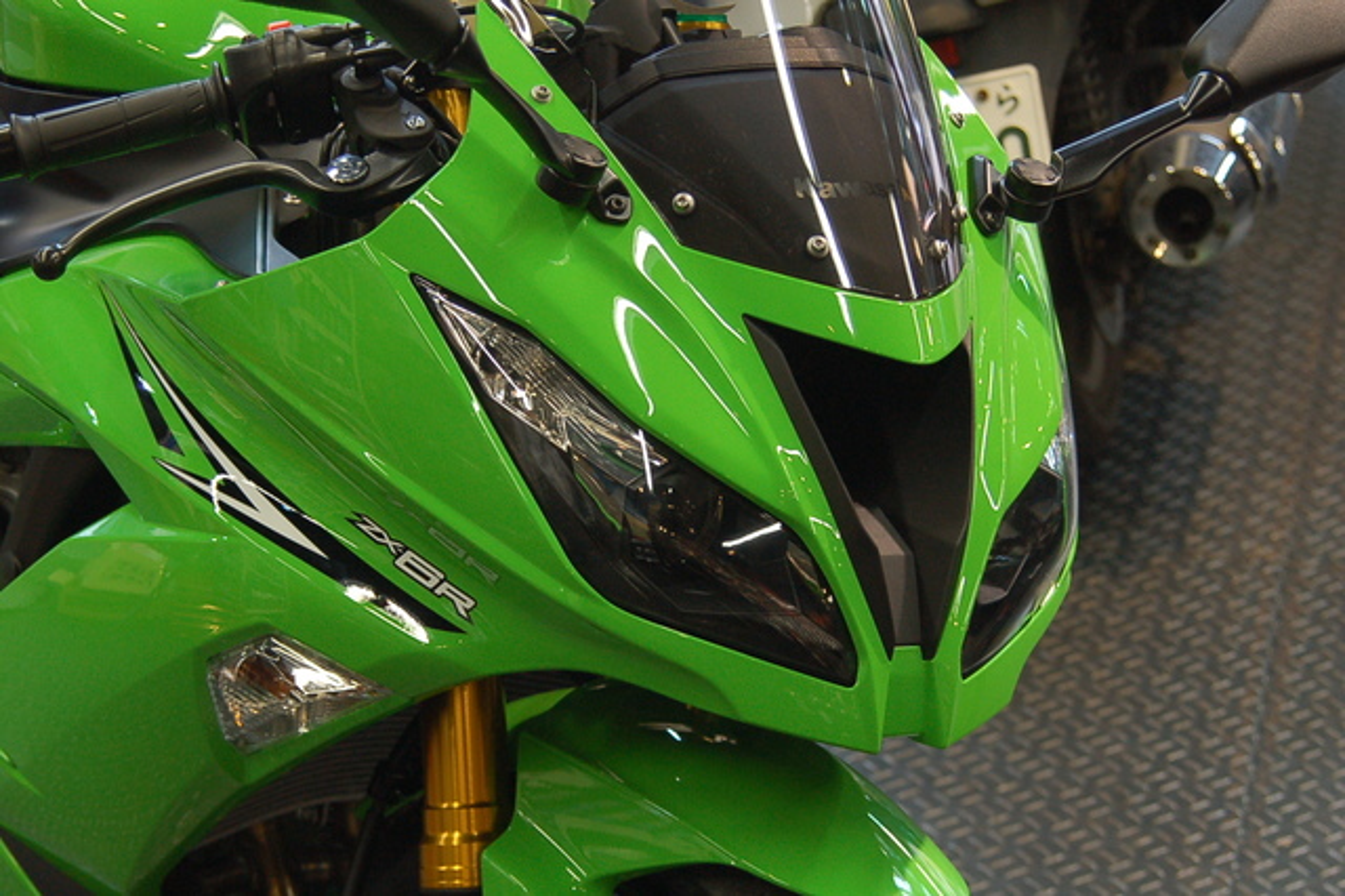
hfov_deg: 21.9
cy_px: 448
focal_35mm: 93
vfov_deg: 14.7
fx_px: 3473
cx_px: 672
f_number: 5.6
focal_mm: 62
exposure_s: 1/20
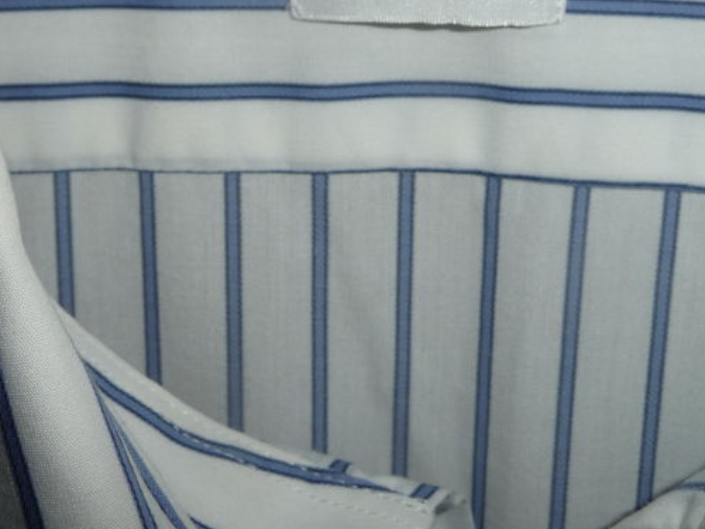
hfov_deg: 34.3
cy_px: 120
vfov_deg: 25.7
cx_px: 324
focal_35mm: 56
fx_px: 1141
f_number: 3.3
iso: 100
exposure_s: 1/30
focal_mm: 4.7
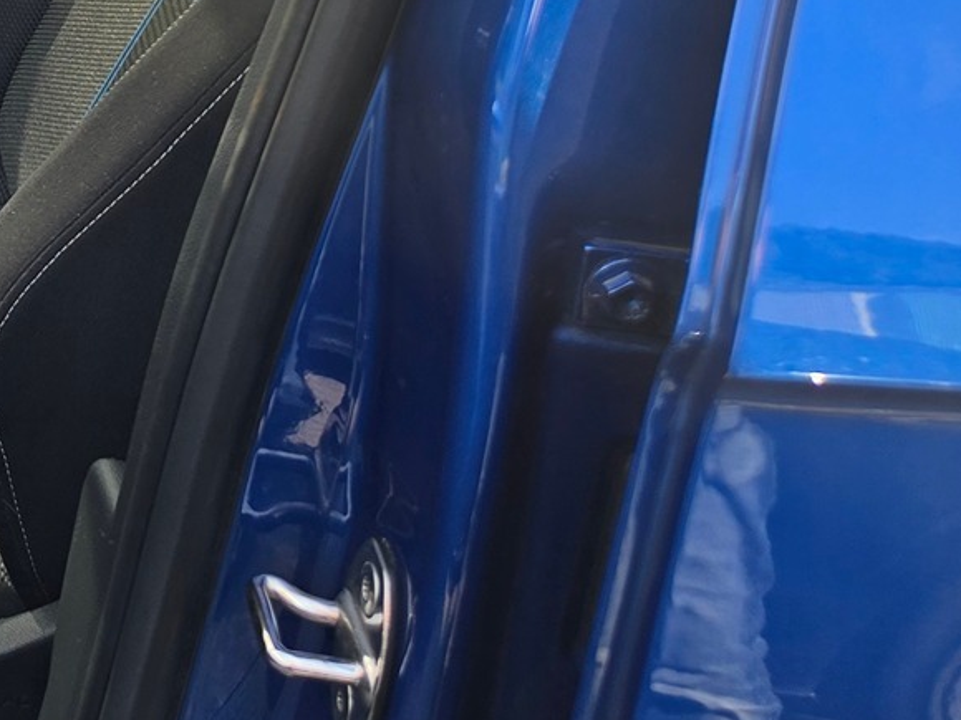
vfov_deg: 16.1
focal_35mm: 80
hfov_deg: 20.6
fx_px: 2221
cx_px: -512
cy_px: -502
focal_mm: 6.5
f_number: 1.4
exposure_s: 1/196
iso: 10
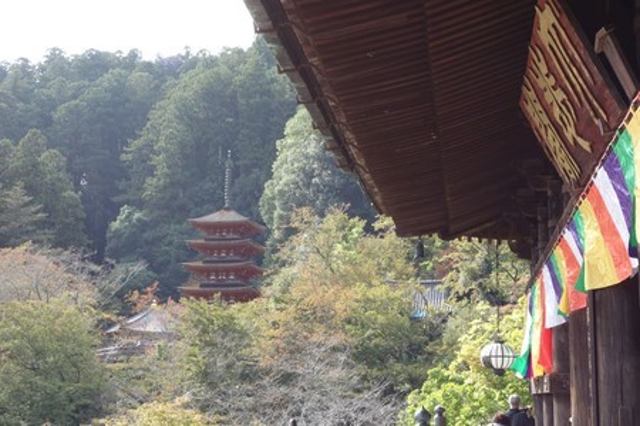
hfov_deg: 31.9
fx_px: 1120
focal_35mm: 63
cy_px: 213
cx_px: 320
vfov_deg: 21.6
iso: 125
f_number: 5.6
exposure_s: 1/100
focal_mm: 23.55
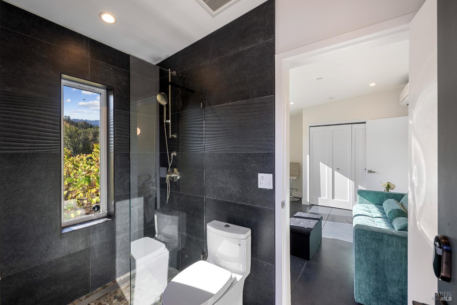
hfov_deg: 100.4
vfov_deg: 77.3
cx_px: 228
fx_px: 190
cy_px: 152
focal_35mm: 15
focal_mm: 15
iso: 500
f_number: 8
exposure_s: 1/40
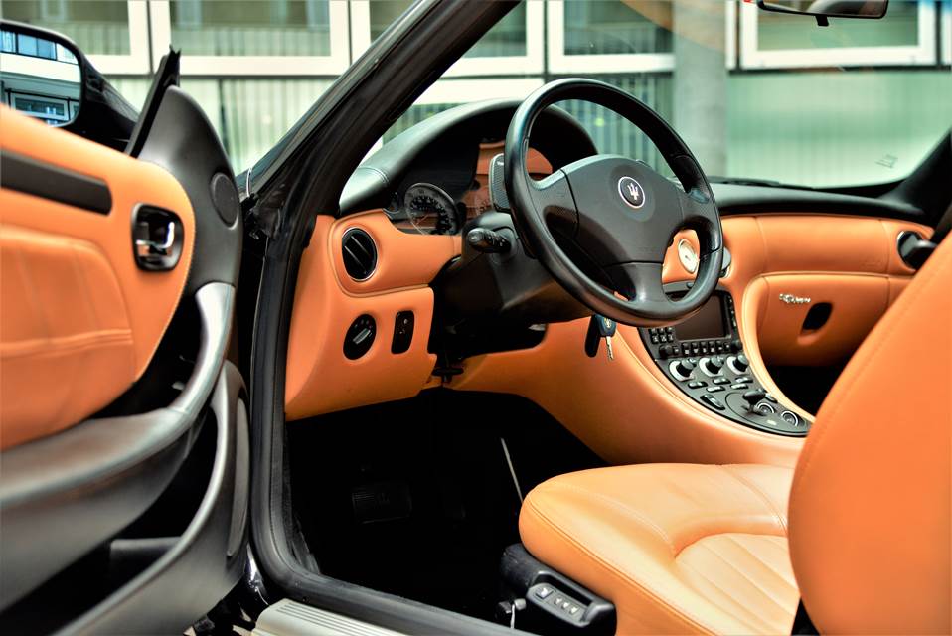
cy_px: 318
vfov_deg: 27.0
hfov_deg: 39.6
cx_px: 476
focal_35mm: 50
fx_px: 1323
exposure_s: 1/30
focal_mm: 50
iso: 1250
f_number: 4
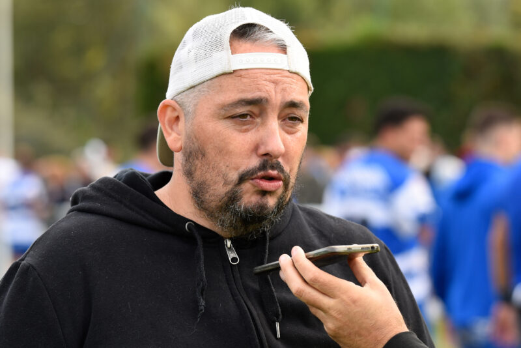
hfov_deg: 19.4
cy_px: 174
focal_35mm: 105
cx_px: 260
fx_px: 1520
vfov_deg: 13.1
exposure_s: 1/320
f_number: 3.5
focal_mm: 105
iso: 160
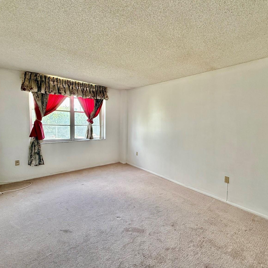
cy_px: 134
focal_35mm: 17
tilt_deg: -4.1
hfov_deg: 83.7
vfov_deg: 84.0
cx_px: 148
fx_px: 149
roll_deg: -1.8
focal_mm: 2.22
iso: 200
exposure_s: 1/99
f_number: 2.2
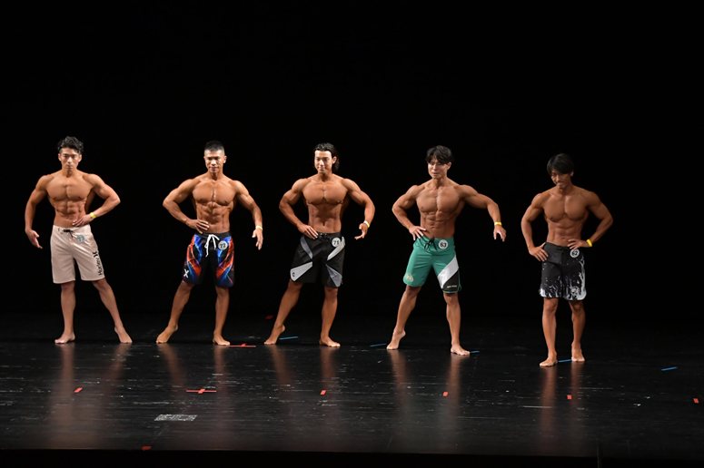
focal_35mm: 157
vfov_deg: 8.7
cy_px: 234
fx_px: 3069
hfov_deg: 13.1
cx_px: 352
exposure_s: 1/400
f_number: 5.6
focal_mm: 105
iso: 3200
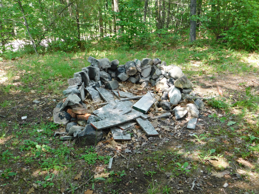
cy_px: 97
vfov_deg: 39.7
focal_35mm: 36
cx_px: 130
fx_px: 269
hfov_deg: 51.4
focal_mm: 6.3
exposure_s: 1/80
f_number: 3.5
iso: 125
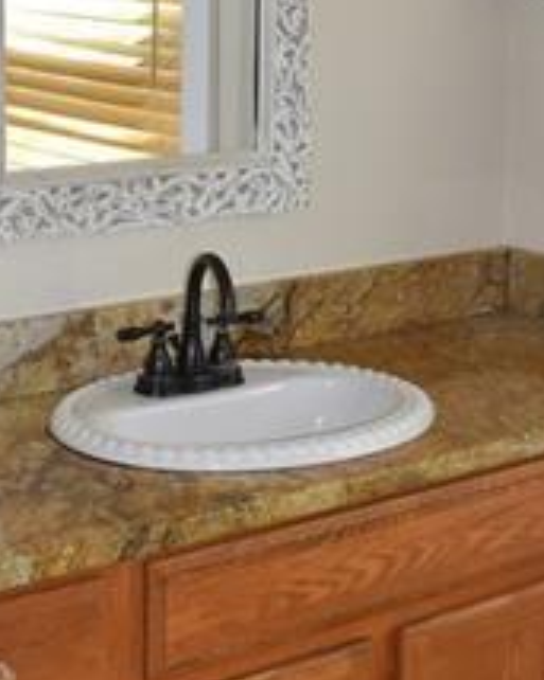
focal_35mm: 91
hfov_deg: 16.8
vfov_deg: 20.9
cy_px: 187
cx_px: 372
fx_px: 1833
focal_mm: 18
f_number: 4.5
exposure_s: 1/80
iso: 800
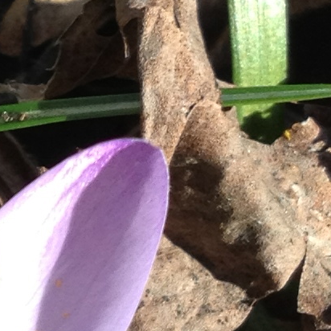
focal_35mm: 245
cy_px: 5
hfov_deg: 7.1
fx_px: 2650
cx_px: -120
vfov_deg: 7.1
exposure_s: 1/234
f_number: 2.4
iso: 64
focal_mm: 4.28
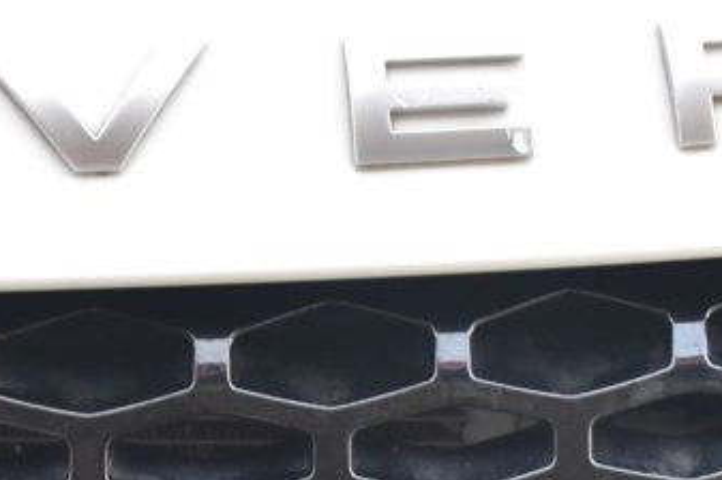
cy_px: 664
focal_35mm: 155
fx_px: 3106
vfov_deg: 8.7
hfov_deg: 13.2
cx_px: 114
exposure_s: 1/15
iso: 800
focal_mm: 34
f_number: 6.3
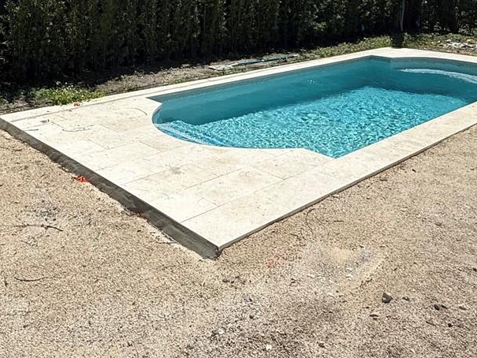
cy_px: 47
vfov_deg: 36.6
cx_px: 175
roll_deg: -0.1
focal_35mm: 37
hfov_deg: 49.6
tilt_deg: -6.5
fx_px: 510
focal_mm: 2.22
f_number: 2.2
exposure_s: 1/3891
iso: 50
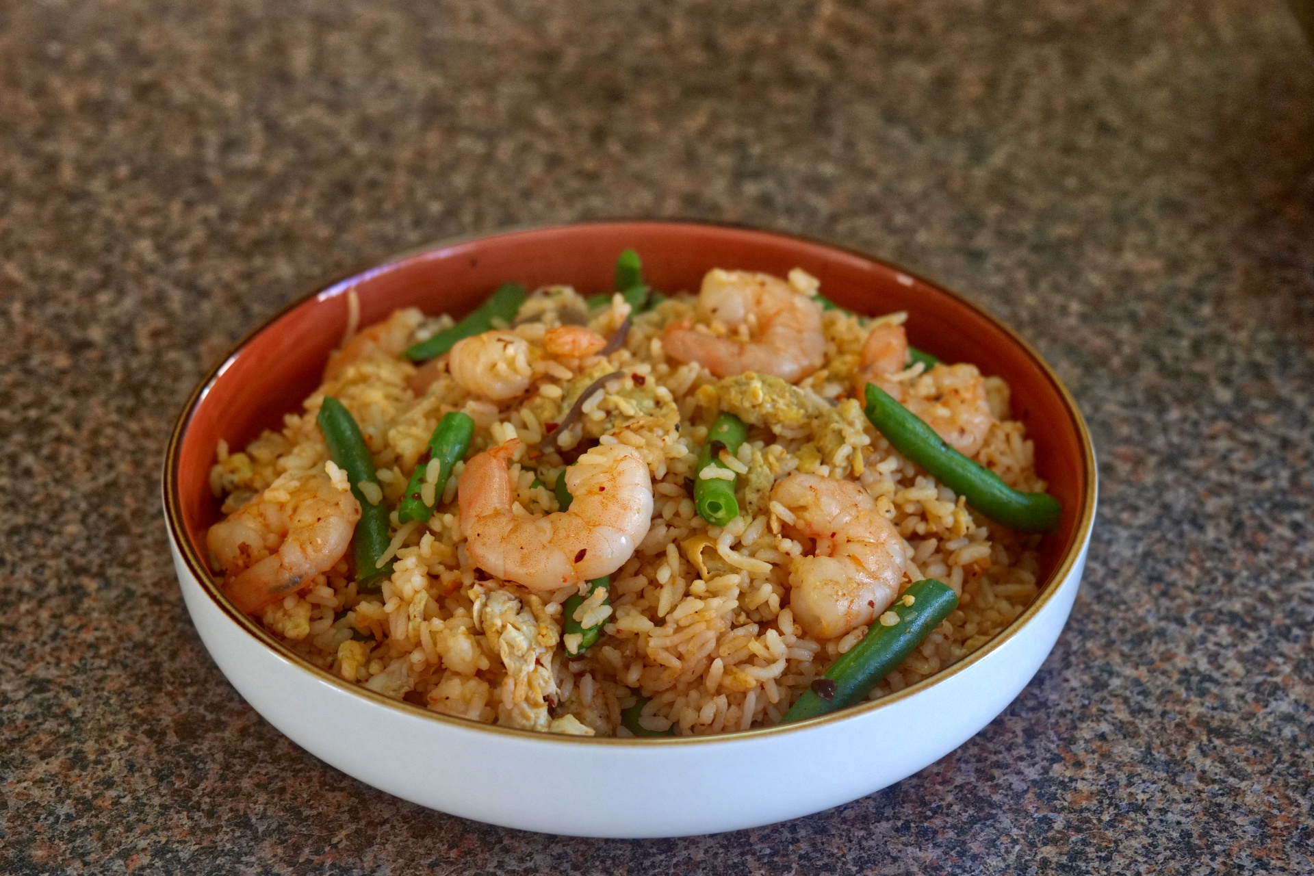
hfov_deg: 33.4
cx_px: 657
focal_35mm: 60
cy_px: 438
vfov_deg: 22.6
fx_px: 2190
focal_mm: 60
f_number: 7.1
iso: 3200
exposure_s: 1/80
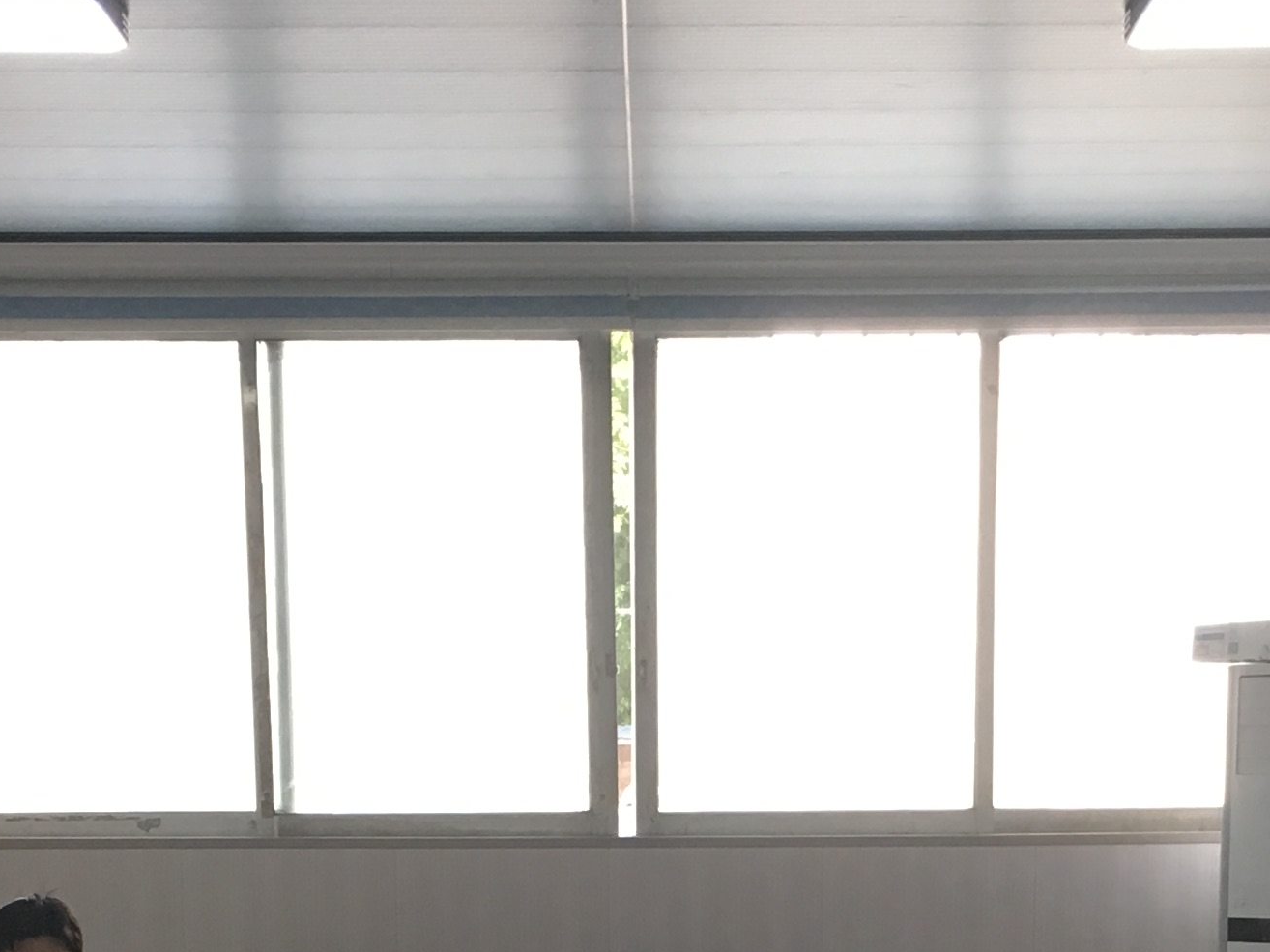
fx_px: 3265
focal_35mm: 89
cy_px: 1396
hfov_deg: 22.0
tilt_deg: -10.2
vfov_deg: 15.4
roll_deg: +0.9
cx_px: 667
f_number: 2.2
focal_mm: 4.15
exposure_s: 1/33
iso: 50
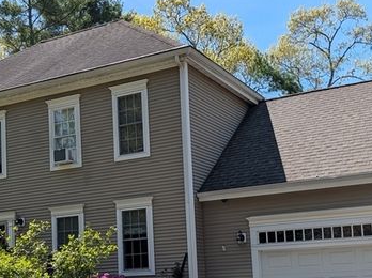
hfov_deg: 45.7
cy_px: 208
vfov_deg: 34.3
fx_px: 440
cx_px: 164
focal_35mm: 41
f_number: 1.68
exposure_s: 1/6579
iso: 29
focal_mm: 6.9
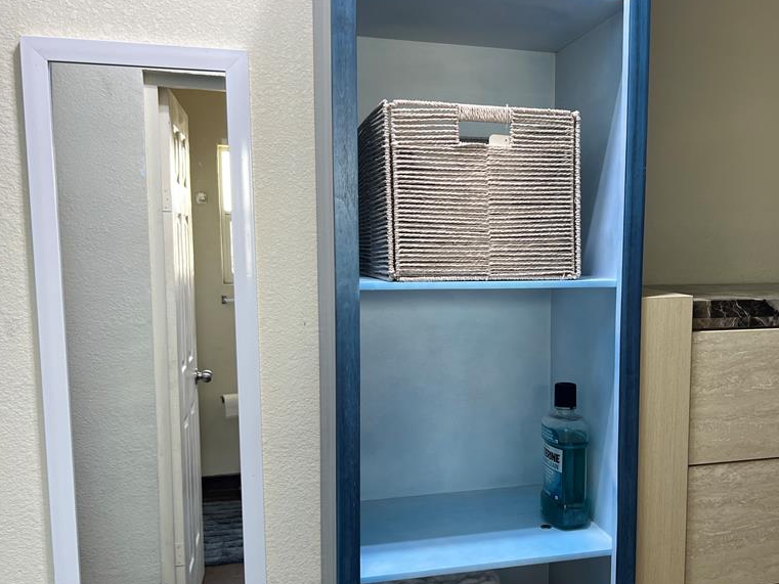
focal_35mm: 35
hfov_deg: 51.9
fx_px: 788
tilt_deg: -6.0
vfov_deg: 40.7
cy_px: 318
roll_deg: +0.1
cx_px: 501
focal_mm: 5.7
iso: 125
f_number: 1.5
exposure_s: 1/120
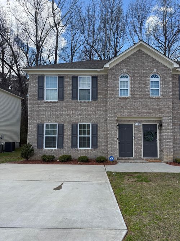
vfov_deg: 71.6
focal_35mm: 24
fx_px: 166
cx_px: 90
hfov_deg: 56.8
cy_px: 120
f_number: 1.78
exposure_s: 1/3953
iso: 100
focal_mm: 6.76
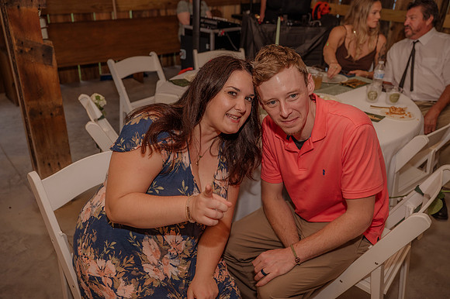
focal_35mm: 30
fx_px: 375
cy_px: 150
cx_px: 225
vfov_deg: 43.6
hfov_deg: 62.0
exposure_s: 1/80
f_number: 4
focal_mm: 30
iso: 320
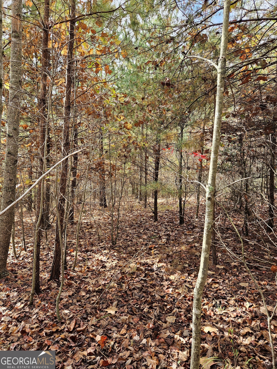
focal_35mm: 23
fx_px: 245
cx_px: 138
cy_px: 184
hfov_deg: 58.9
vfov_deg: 73.9
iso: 32
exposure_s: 1/180
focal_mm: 5.4
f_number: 1.8
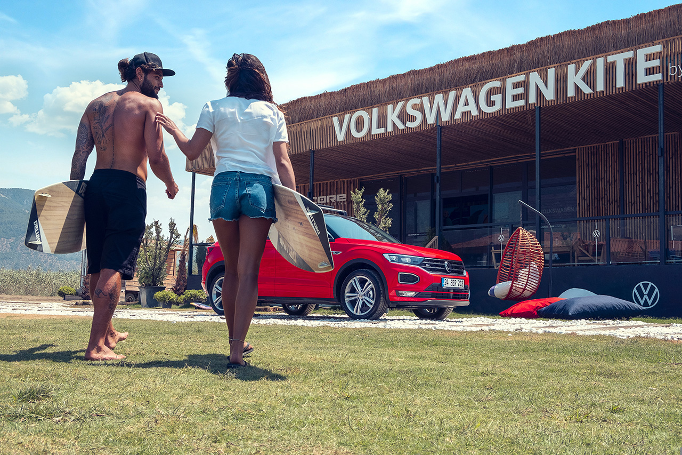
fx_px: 720
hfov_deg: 50.7
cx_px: 341
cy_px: 228
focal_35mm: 38
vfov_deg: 35.0
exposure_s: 1/400
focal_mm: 25.4
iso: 250
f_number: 10
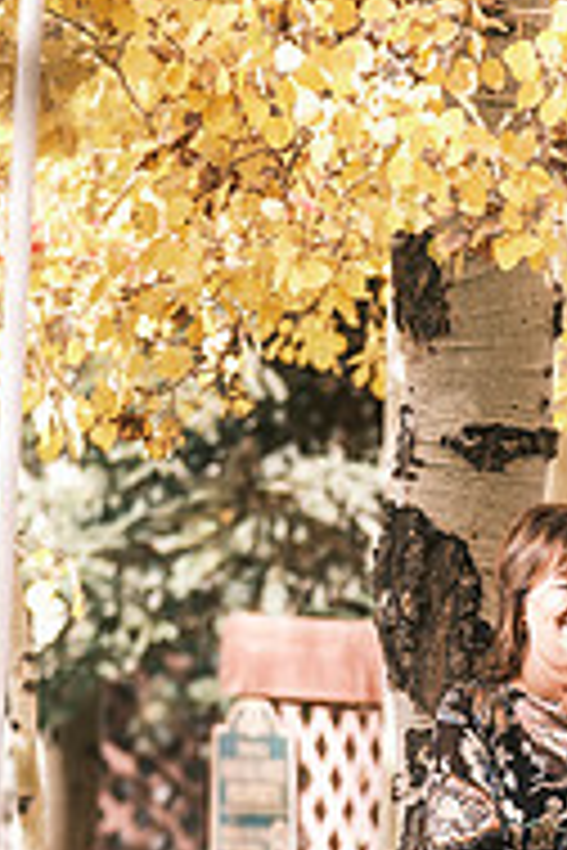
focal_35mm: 643
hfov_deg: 2.1
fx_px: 15190
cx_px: 814
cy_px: 695
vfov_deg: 3.2
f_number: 3.2
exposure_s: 1/500
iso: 400
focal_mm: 140
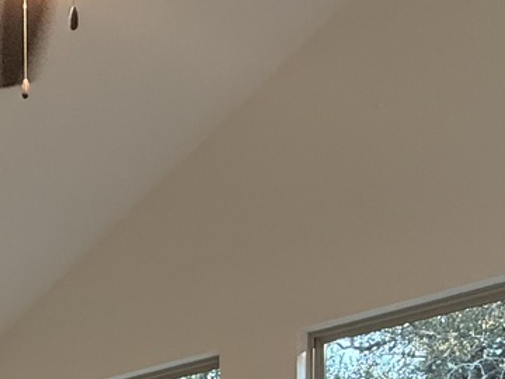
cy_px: 608
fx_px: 817
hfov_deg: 28.4
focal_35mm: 56
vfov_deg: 21.0
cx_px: -147
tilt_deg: -0.6
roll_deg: +0.5
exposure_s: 1/120
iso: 200
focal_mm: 2.22
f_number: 2.2
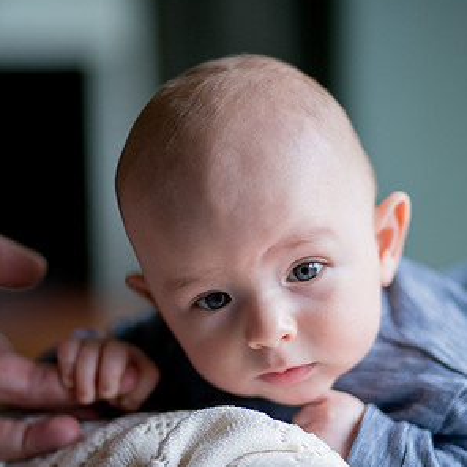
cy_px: 333
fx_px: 1679
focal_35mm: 110
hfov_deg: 15.8
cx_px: 235
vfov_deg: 15.8
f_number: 1.8
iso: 1250
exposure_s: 1/320
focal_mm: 85
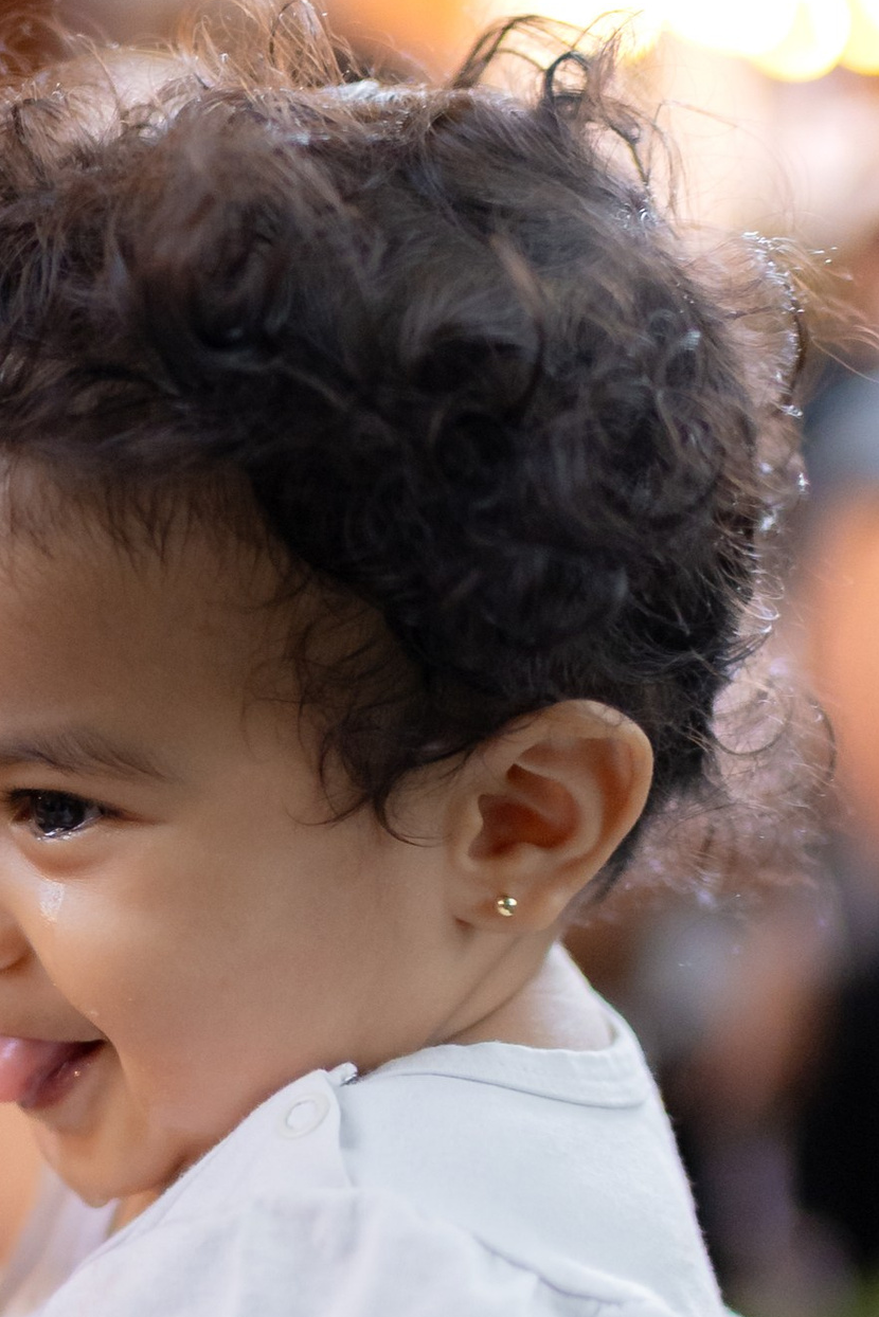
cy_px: 765
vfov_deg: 18.9
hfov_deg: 12.4
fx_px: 3953
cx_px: -144
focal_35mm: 108
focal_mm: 35
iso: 1600
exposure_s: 1/640
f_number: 1.4
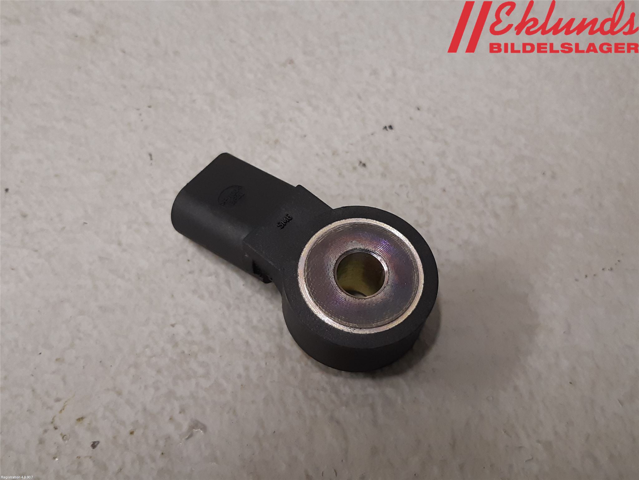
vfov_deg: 53.1
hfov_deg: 67.3
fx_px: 480
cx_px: 320
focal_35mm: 26
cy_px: 240
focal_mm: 3.93
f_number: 1.7
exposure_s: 1/50
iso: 160
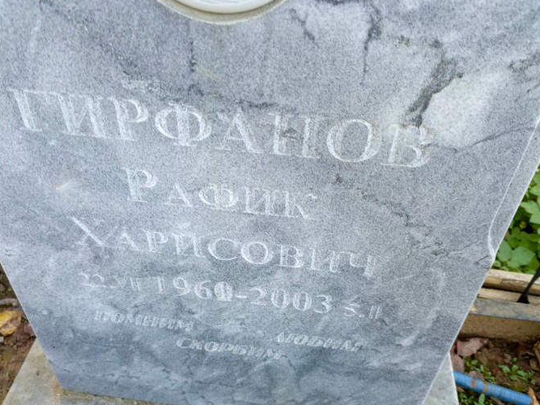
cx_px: 263
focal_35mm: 30
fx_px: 468
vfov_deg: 46.8
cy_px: 207
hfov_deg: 60.0
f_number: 1.69
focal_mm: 4.76
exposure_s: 1/60
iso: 354
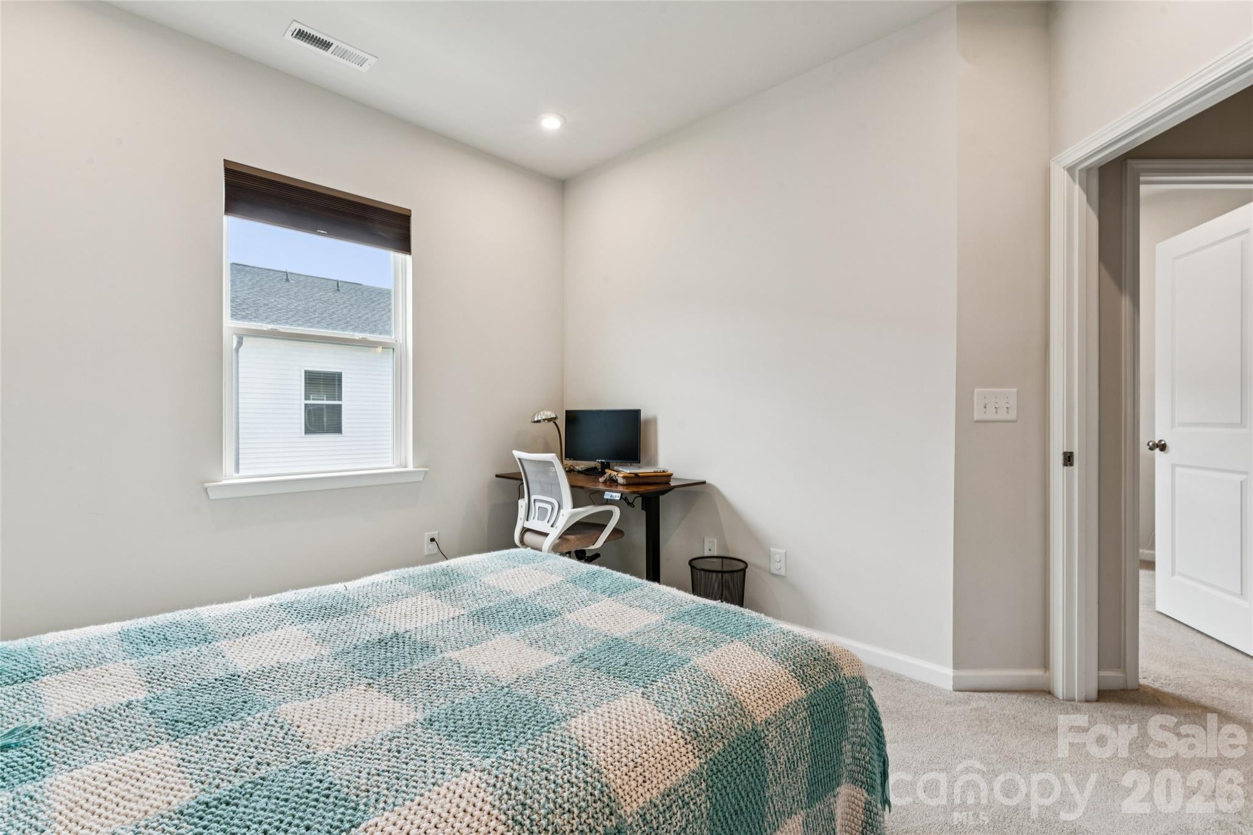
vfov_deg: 72.0
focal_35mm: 16
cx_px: 626
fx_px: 574
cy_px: 418
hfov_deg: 95.0
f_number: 13
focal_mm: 16.5
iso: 100
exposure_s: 1/5
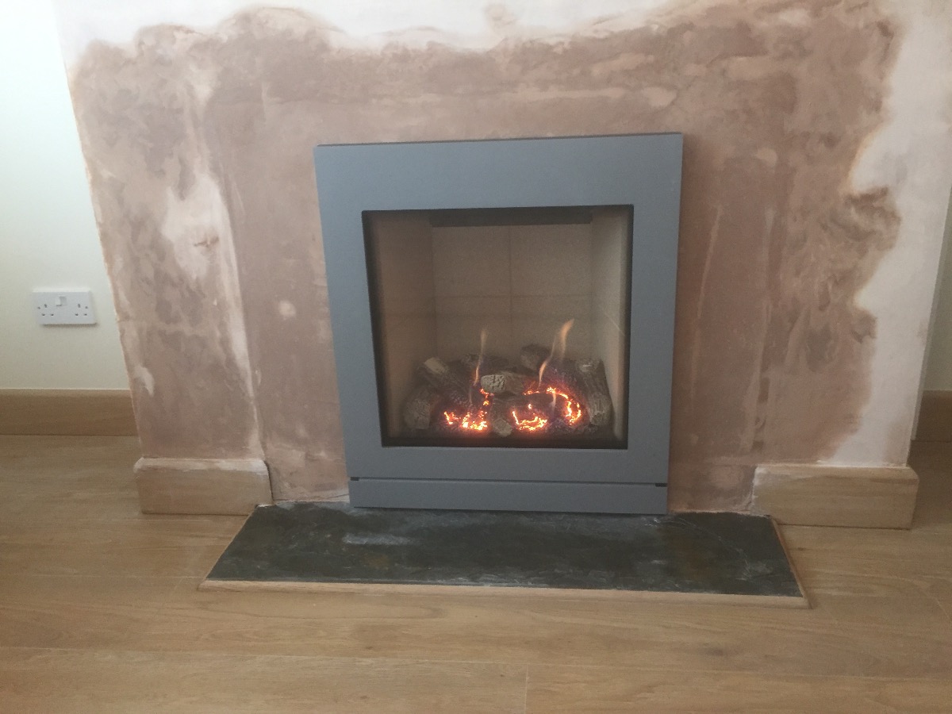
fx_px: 798
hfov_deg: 61.7
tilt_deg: -20.8
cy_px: 357
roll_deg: +3.3
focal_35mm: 29
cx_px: 476
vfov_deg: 48.2
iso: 200
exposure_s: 1/33
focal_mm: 4.15
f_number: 2.2
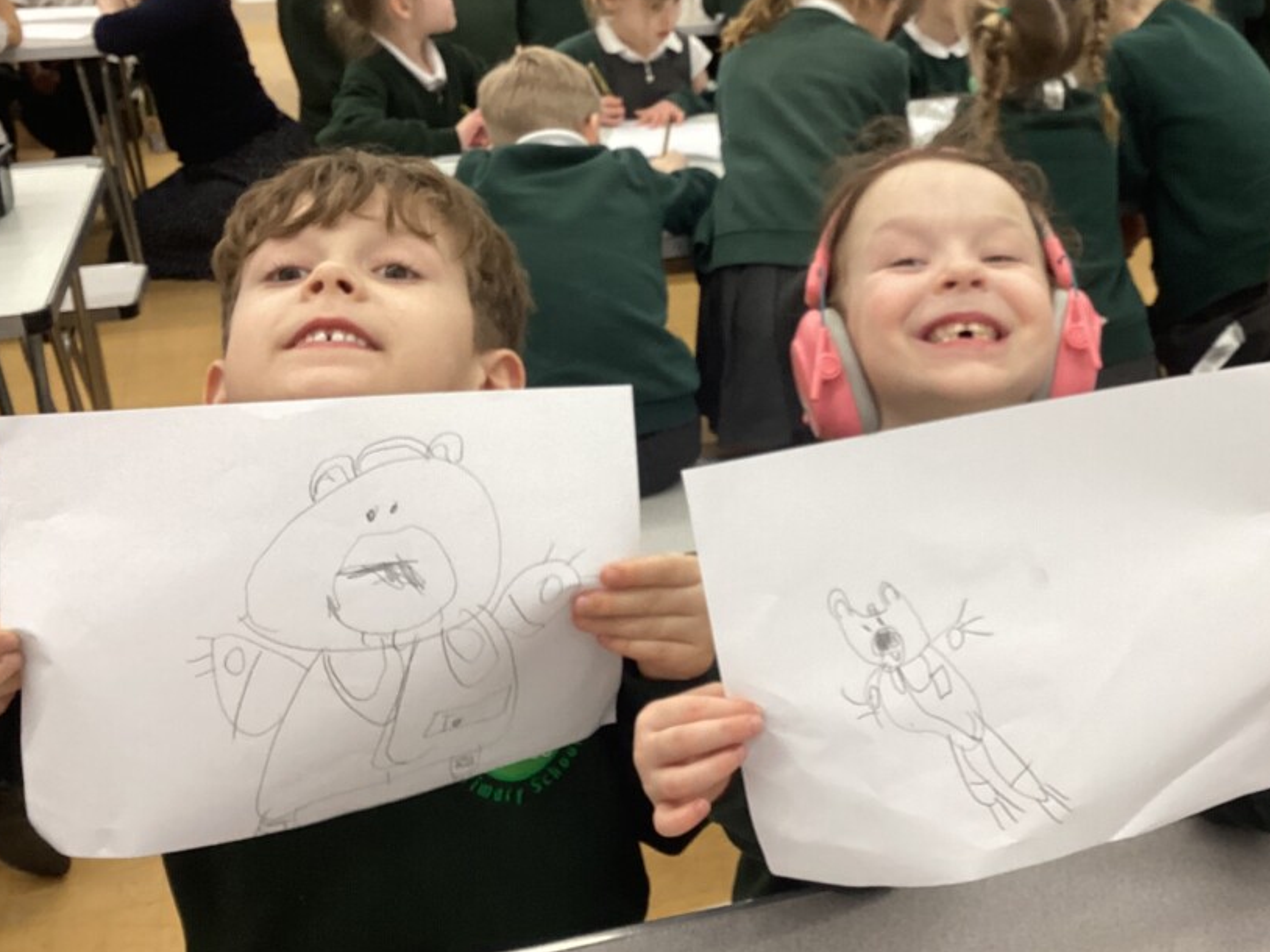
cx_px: 757
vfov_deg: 36.7
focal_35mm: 39
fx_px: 1430
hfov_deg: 47.6
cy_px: 382
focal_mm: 3.3
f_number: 2.4
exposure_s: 1/60
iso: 100
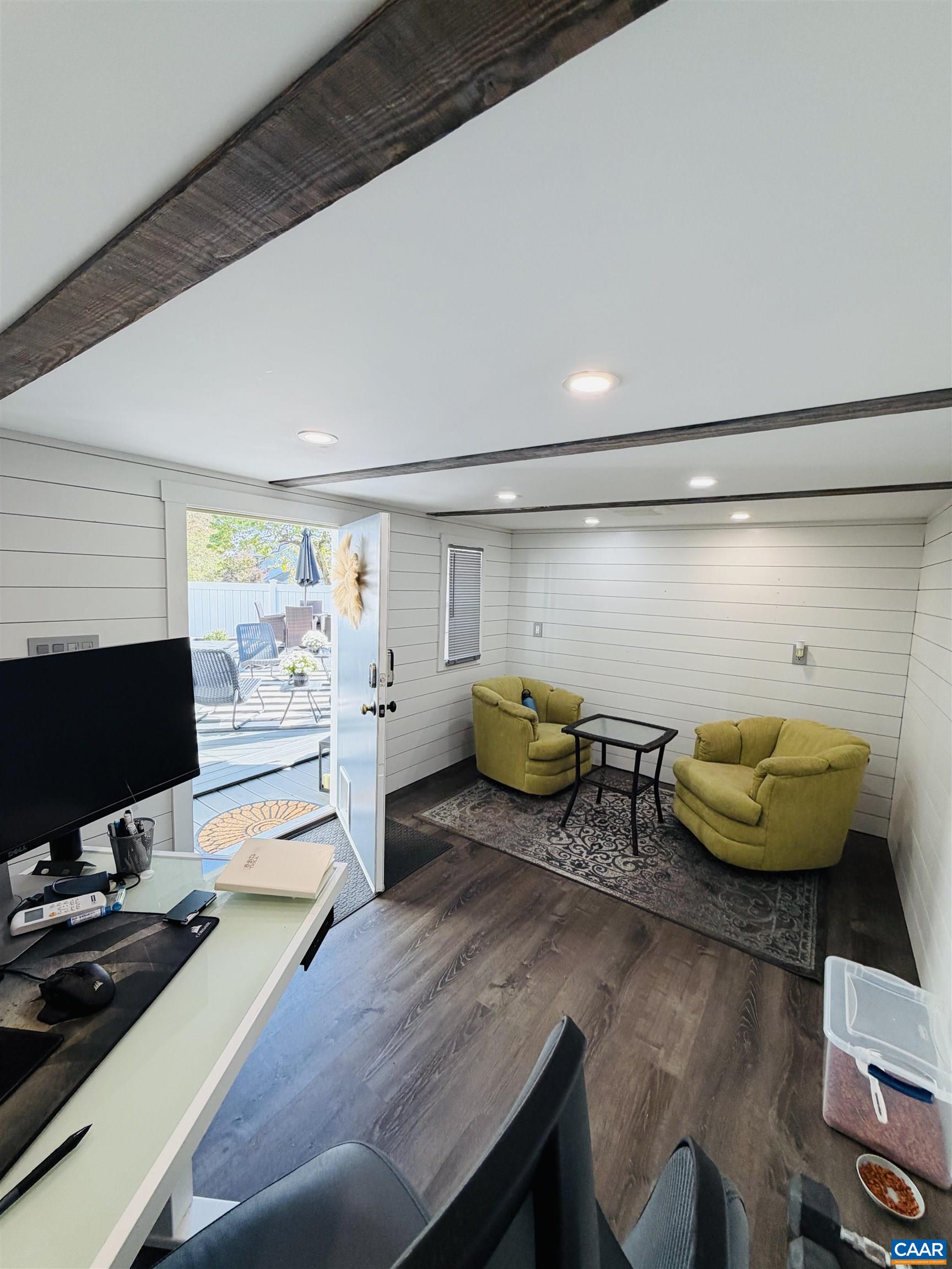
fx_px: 513
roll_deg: -1.9
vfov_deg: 102.1
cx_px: 476
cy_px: 634
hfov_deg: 85.7
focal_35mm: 14
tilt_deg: -7.1
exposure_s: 1/120
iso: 100
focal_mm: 2.22
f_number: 2.2
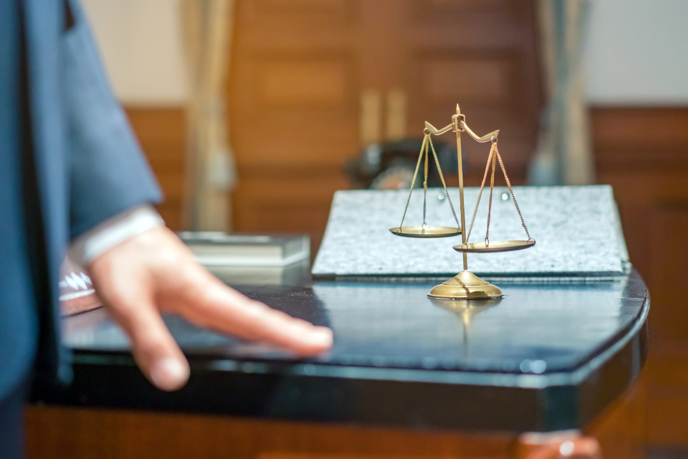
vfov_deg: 16.6
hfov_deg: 24.6
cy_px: 230
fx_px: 1577
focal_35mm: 82
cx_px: 344
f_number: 1.8
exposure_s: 1/30
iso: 800
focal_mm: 55
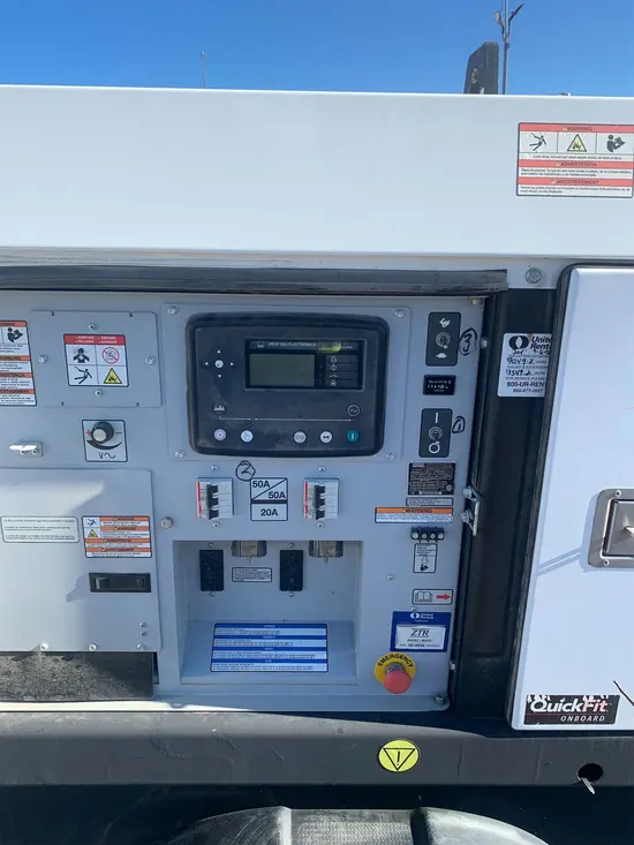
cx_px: 317
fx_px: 635
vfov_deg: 67.3
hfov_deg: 53.1
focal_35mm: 26
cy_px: 422
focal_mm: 4.25
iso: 25
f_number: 1.8
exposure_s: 1/1250
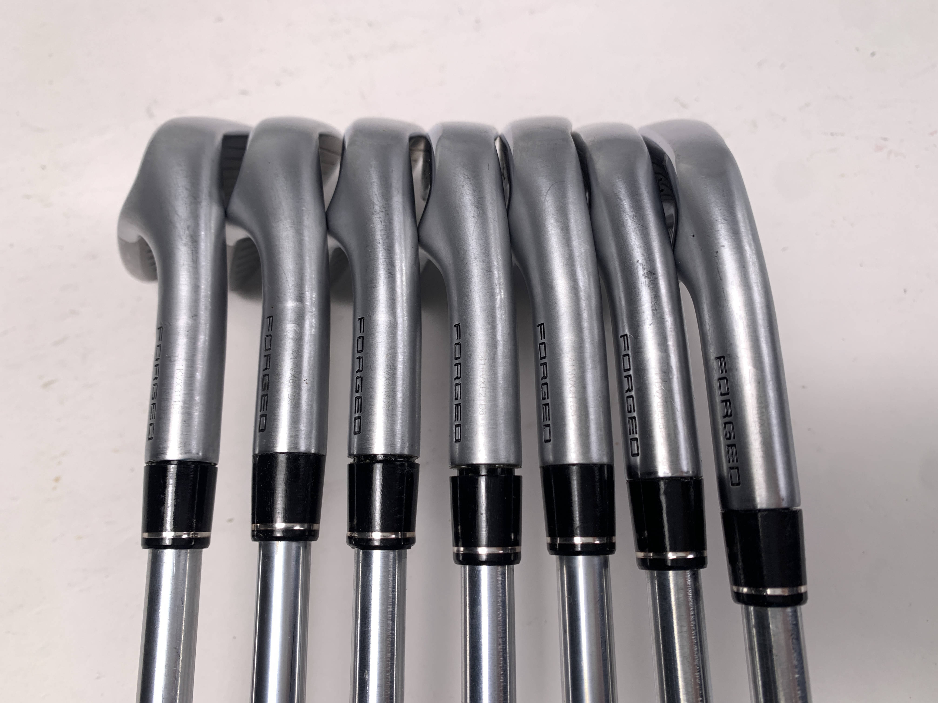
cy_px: 352
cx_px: 469
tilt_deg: -68.5
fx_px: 705
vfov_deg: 53.1
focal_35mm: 26
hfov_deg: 67.3
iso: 25
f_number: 1.8
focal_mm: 4.25
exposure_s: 1/219
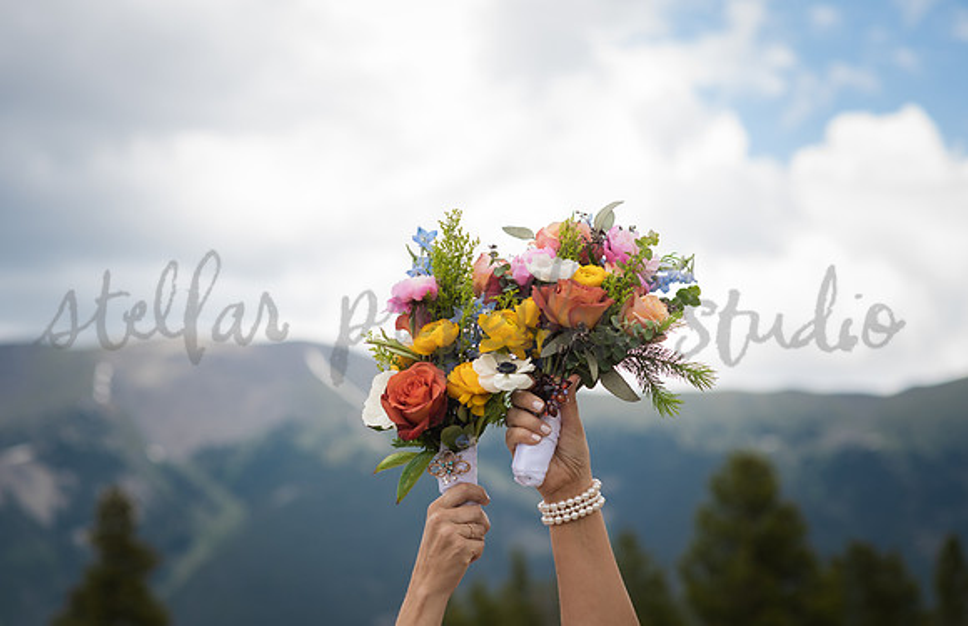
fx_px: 2504
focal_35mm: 94
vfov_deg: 14.2
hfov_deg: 21.9
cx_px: 438
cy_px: 328
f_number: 3.5
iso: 160
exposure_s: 1/640
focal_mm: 85
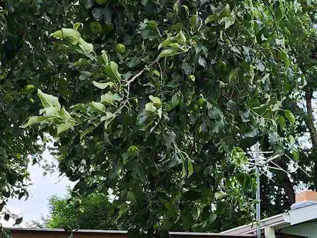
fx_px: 989
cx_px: 245
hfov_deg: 18.1
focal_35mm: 108
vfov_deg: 13.2
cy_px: 323
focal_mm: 6.4
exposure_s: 1/218
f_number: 1.8
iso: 12
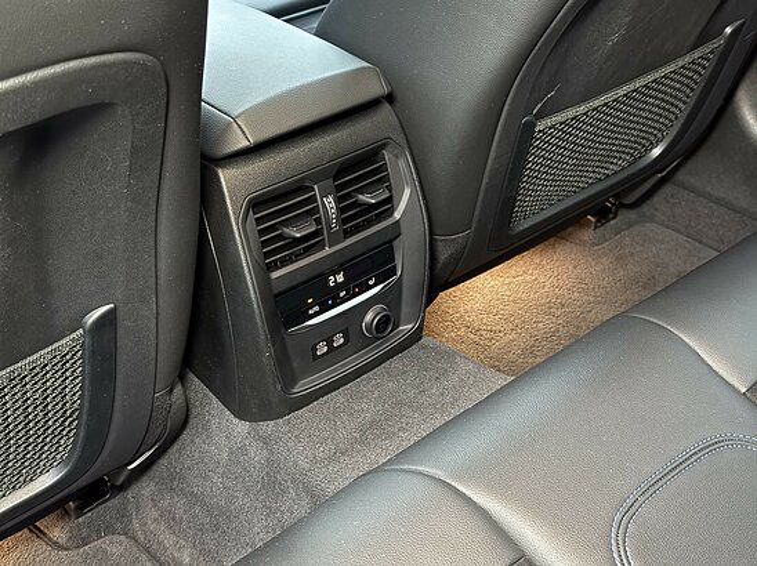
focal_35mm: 48
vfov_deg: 30.2
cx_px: 378
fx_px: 1049
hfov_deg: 39.7
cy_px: 283
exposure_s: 1/9
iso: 500
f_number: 1.78
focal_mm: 6.76
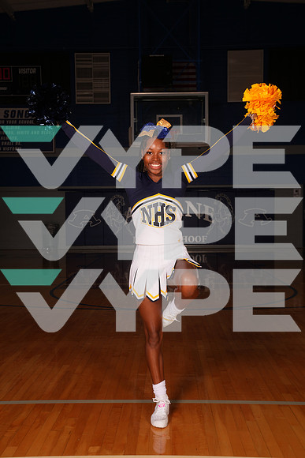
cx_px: 152
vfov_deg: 46.4
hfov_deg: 31.9
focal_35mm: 42
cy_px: 229
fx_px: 533
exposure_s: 1/100
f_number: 6.3
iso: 100
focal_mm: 42
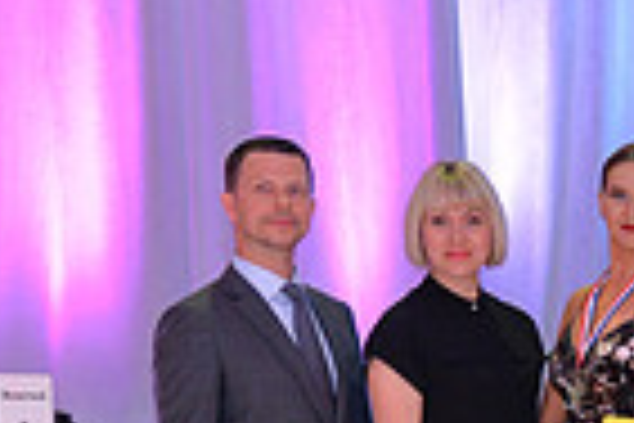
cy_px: 484
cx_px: 1196
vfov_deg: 7.5
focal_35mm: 181
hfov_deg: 10.6
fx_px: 3187
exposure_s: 1/250
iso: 2000
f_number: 4.5
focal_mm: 44
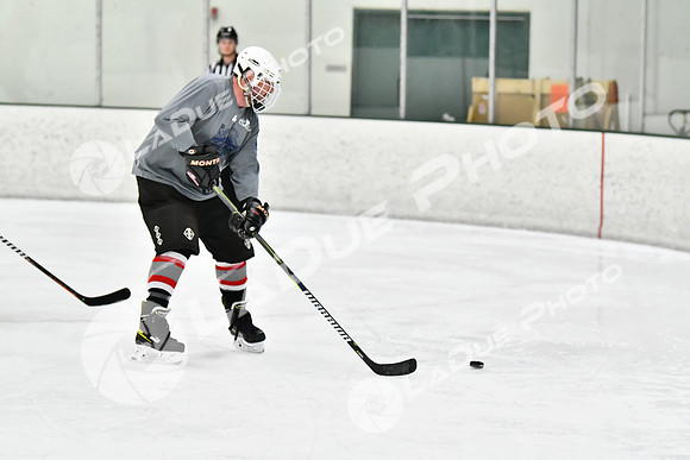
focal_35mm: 168
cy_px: 230
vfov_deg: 8.2
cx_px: 345
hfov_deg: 12.2
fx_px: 3221
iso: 5000
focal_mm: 112
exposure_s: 1/1250
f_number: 2.8
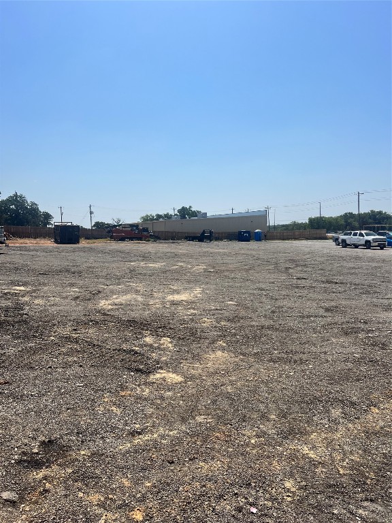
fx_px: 393
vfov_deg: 67.3
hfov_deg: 53.1
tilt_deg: -4.5
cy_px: 262
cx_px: 196
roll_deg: +2.5
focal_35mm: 26
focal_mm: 5.7
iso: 50
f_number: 1.5
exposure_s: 1/8696
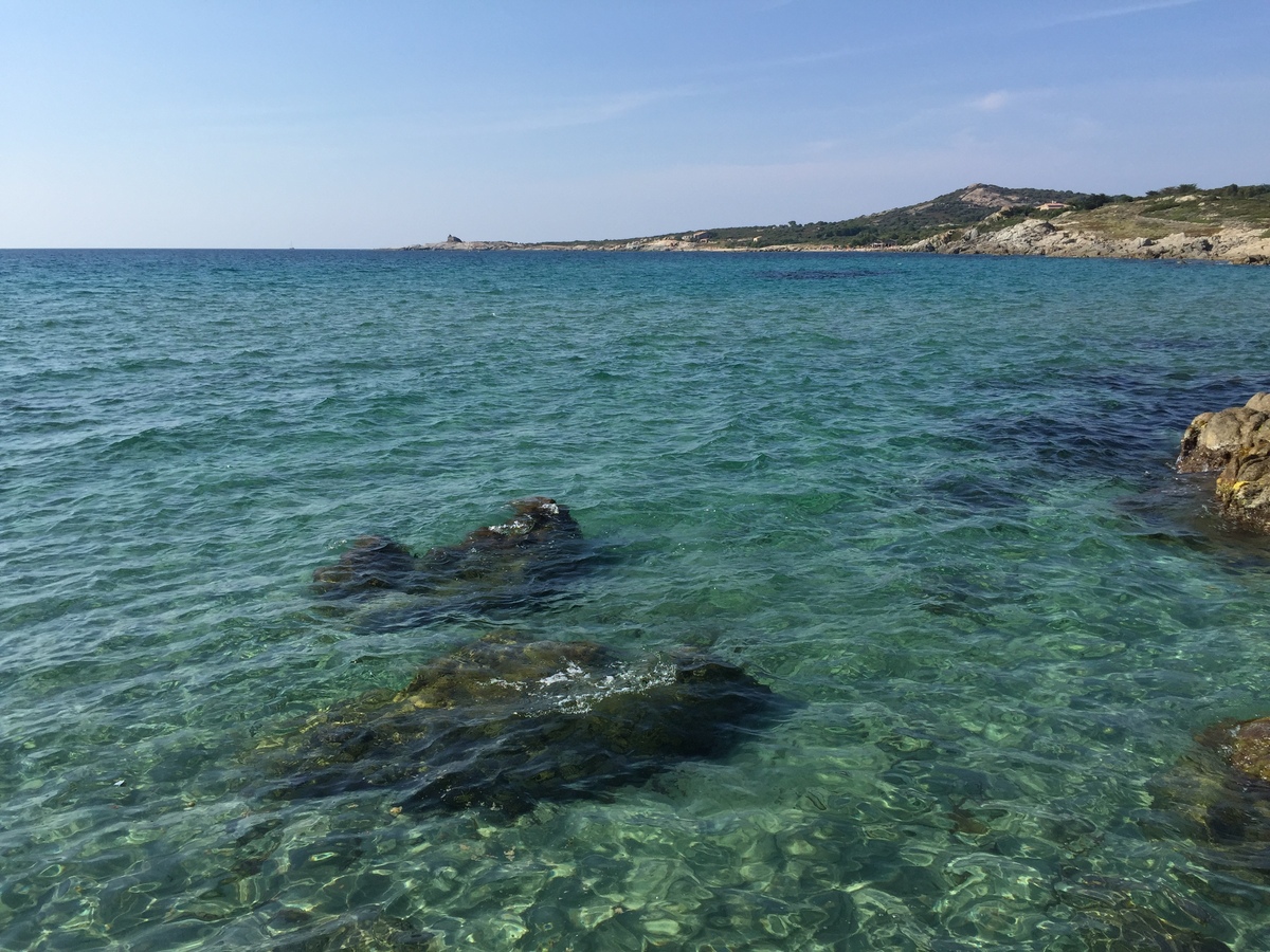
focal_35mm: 29
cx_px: 635
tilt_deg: -11.8
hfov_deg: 61.7
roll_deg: -0.9
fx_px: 1064
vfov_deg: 48.2
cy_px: 476
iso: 32
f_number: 2.2
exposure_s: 1/2639
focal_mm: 4.15
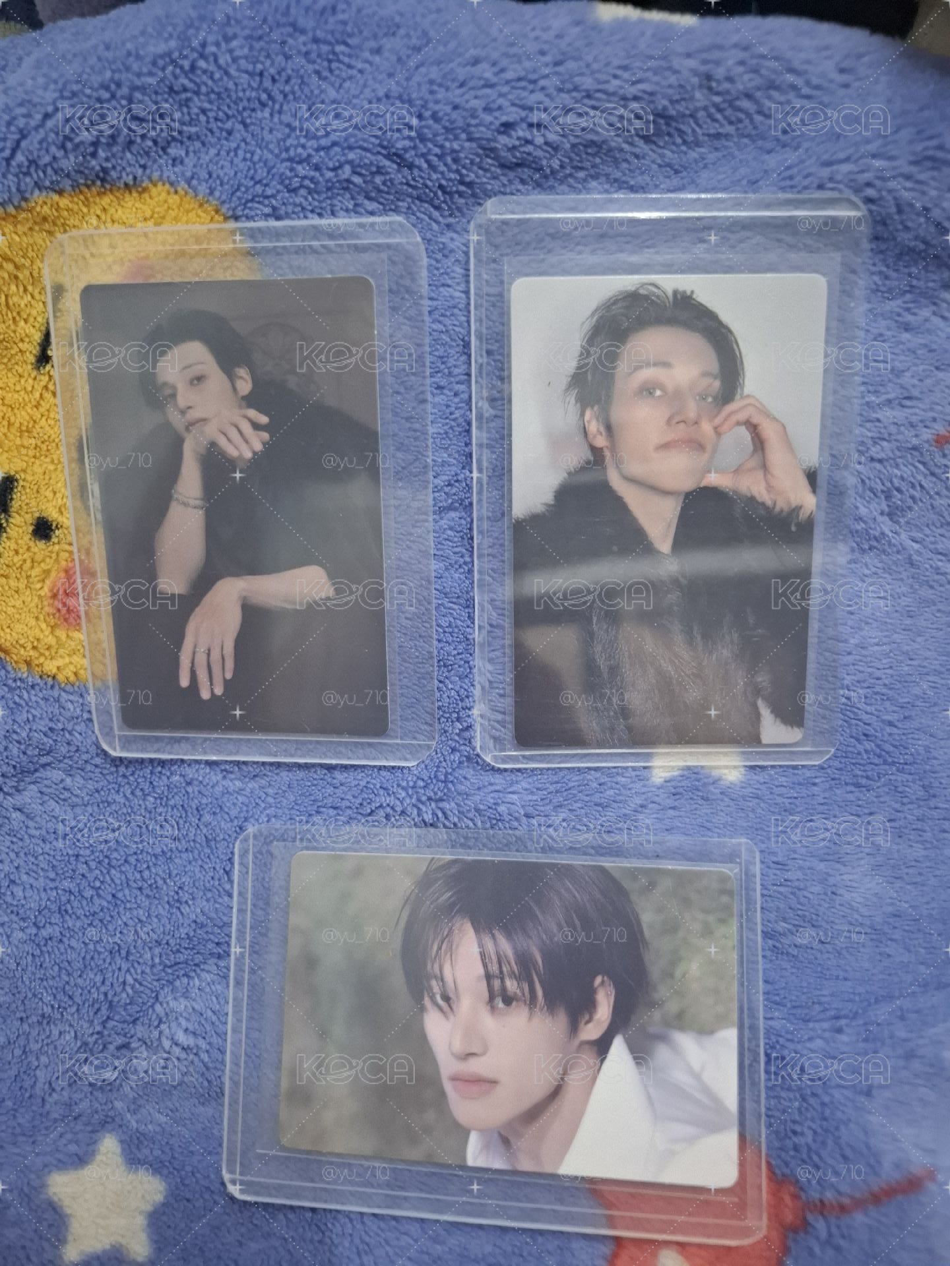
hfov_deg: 58.9
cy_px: 633
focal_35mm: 23
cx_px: 475
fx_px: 842
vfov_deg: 73.9
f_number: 1.8
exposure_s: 1/24
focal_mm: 5.54
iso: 800
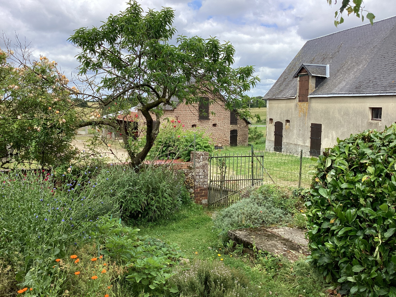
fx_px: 355
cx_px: 198
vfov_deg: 45.4
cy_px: 148
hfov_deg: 58.4
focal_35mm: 31
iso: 25
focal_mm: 3.3
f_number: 2.4
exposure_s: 1/543
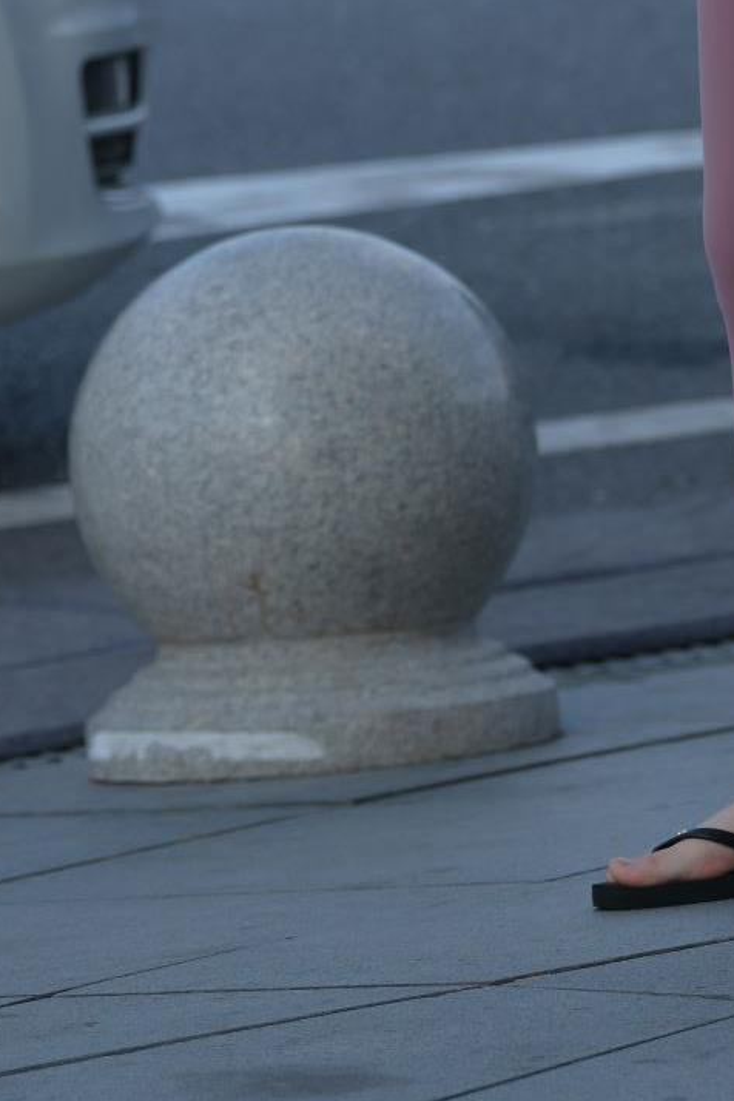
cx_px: 635
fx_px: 12875
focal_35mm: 421
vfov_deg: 4.9
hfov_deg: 3.3
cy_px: -618
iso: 80
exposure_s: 1/400
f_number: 4.5
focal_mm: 130
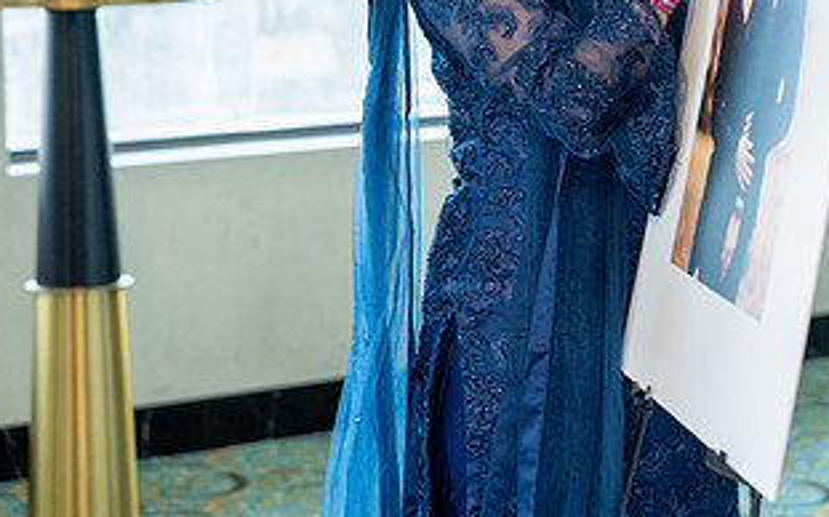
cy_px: 15
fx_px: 3003
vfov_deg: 9.8
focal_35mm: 133
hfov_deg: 15.6
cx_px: 653
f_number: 2.8
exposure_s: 1/160
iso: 640
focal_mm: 70
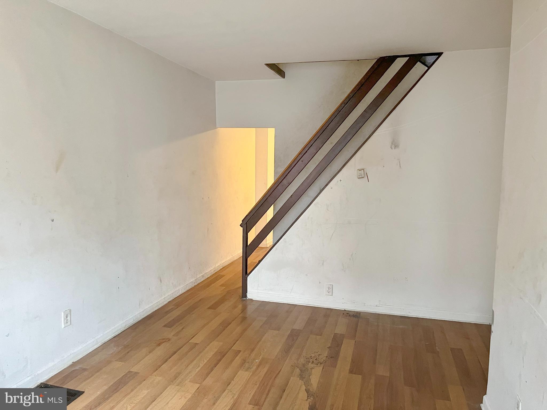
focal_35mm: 26
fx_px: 411
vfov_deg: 53.1
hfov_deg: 67.3
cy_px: 205
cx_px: 274
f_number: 1.6
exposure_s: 1/40
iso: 400
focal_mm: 5.1
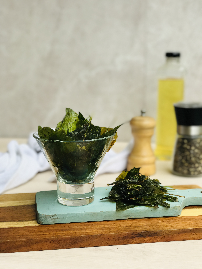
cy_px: 134
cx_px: 101
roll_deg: +0.7
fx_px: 443
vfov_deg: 33.8
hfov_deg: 25.7
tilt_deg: -8.8
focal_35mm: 57
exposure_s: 1/148
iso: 20
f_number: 2.8
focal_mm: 6.6
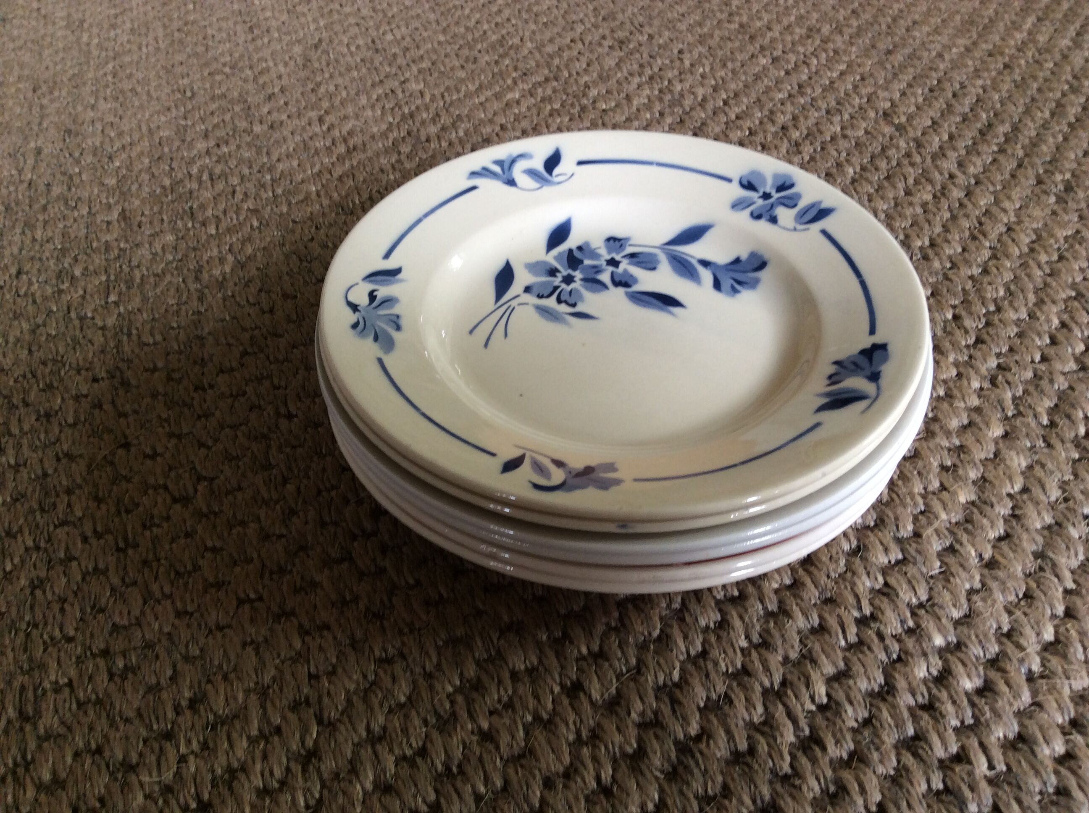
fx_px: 1005
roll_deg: +1.9
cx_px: 544
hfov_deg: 56.9
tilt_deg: -43.7
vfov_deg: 44.1
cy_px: 406
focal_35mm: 32
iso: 50
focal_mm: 3.3
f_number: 2.4
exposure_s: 1/25
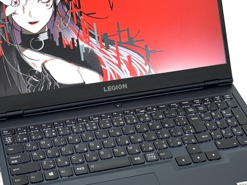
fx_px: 657
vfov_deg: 16.1
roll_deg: -0.2
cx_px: 106
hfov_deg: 21.3
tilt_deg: -38.7
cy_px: 96
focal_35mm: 92
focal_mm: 6.76
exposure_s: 1/149
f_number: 1.78
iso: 64
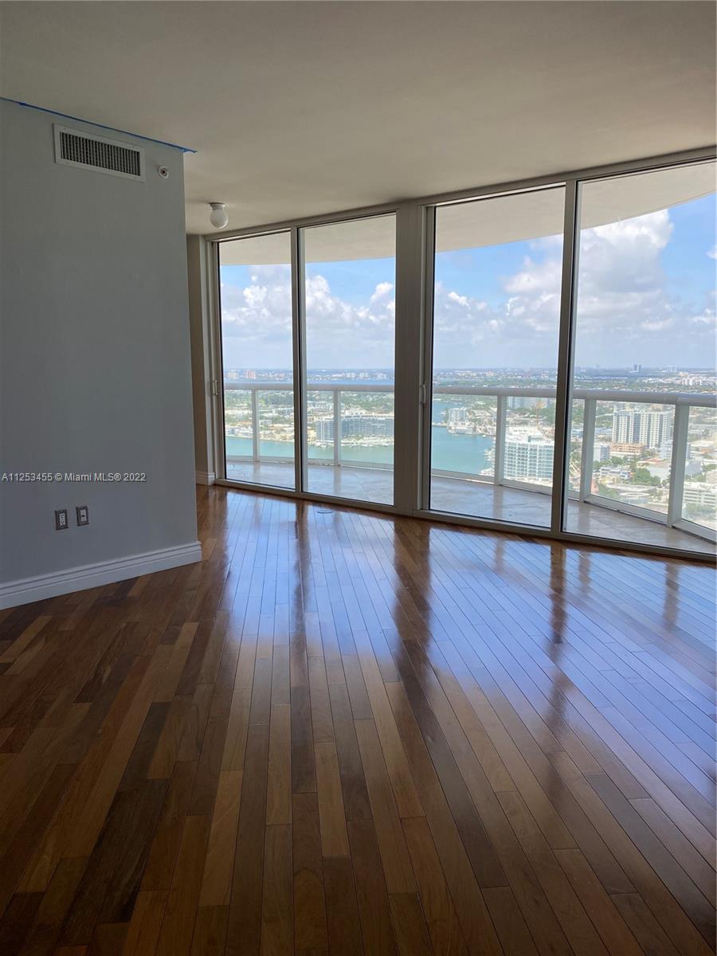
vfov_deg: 67.3
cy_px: 478
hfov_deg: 53.1
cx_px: 358
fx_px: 718
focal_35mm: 26
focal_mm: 4.25
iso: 32
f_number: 1.8
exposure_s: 1/560
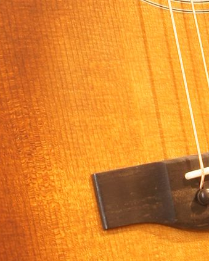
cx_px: 173
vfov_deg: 6.3
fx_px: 2348
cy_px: -15
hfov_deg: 5.1
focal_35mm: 304
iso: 100
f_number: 6.3
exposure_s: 1/5
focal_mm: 40
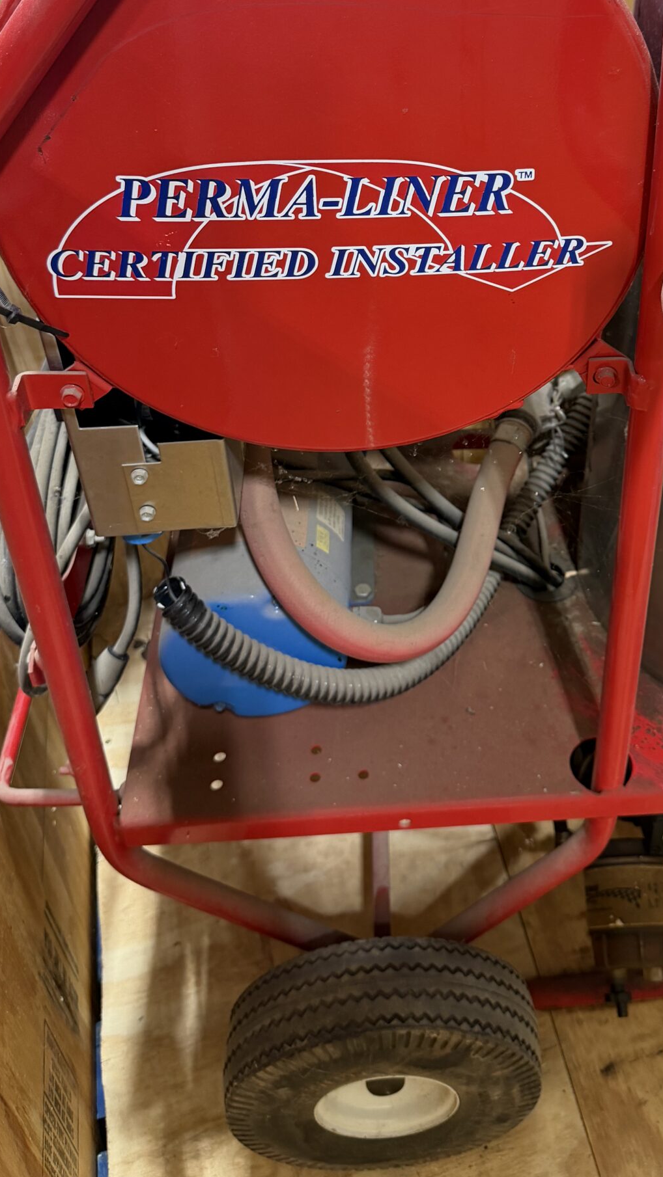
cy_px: 385
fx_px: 1156
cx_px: 492
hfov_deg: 31.5
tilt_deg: -37.6
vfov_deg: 52.9
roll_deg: -1.0
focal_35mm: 37
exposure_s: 1/60
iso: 200
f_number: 1.78
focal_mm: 6.76
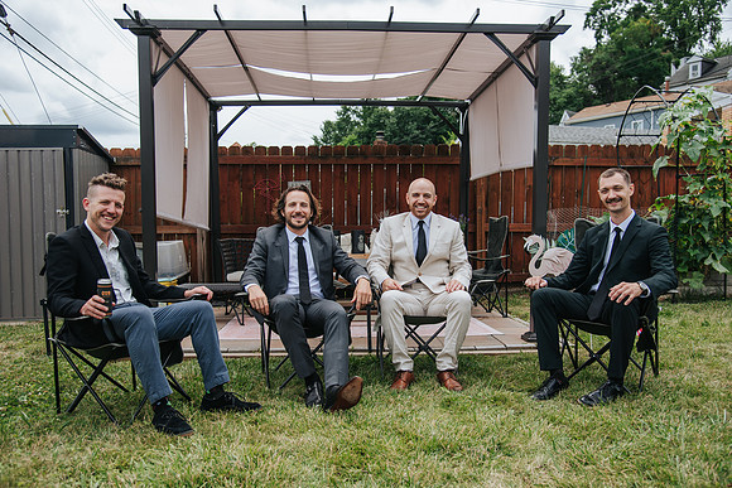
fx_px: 681
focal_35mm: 33
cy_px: 244
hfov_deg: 56.5
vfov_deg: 39.5
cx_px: 363
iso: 100
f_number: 4
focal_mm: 32
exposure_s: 1/500
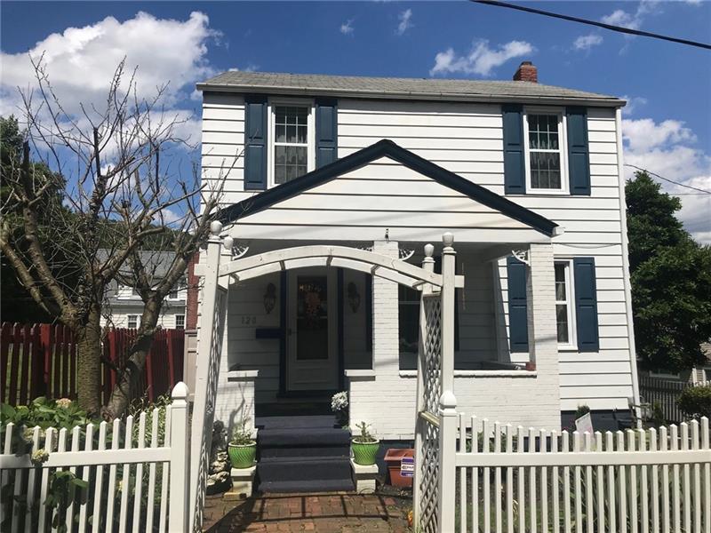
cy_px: 266
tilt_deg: +7.6
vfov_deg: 49.7
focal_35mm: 28
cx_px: 356
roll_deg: -1.1
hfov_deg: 63.4
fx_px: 575
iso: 20
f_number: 1.8
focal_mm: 3.99
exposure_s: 1/4808
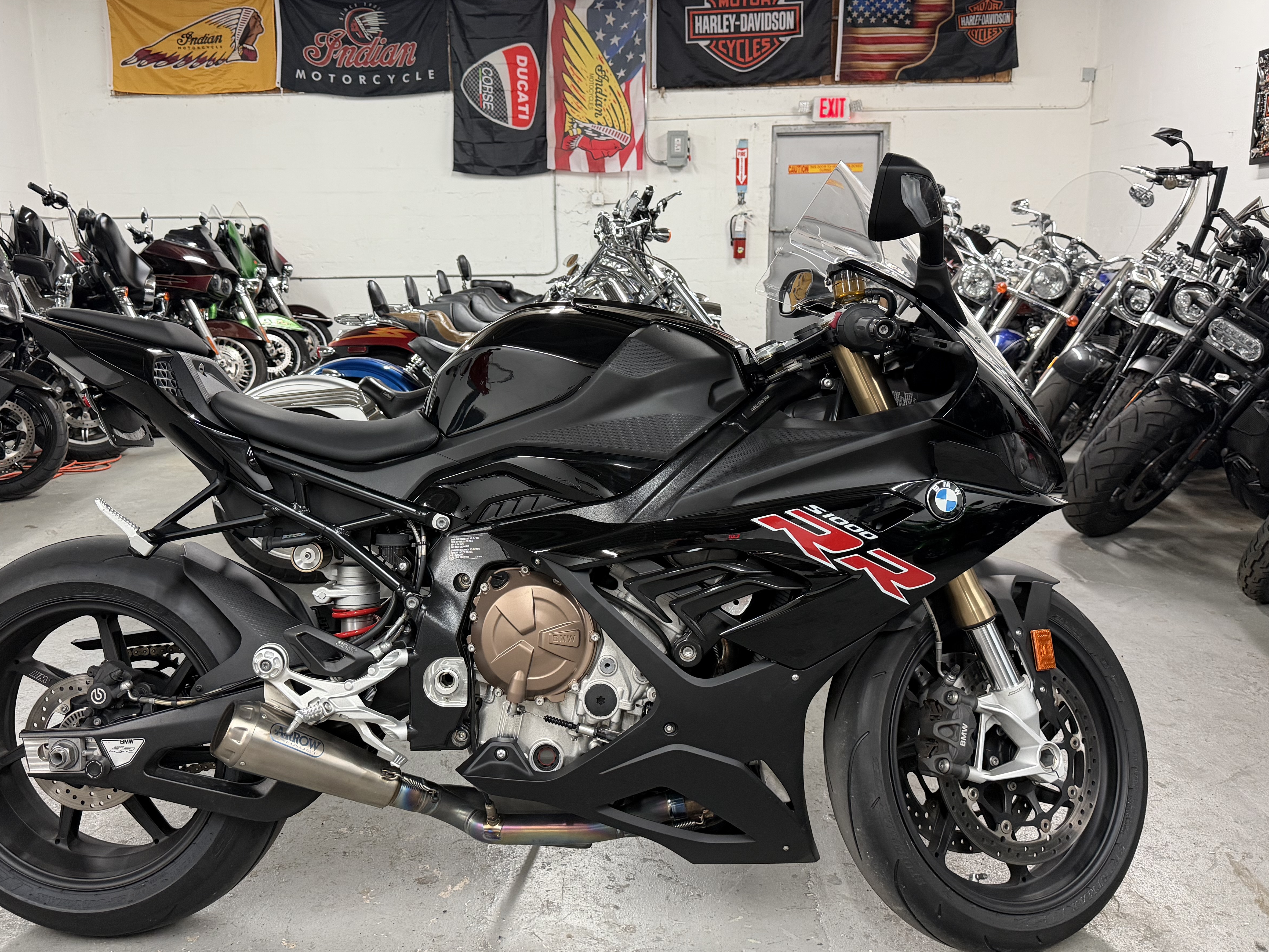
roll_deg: +0.6
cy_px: 438
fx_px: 1063
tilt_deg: -10.1
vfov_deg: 48.2
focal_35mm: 29
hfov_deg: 61.6
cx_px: 580
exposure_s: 1/43
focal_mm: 6.76
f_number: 1.78
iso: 250
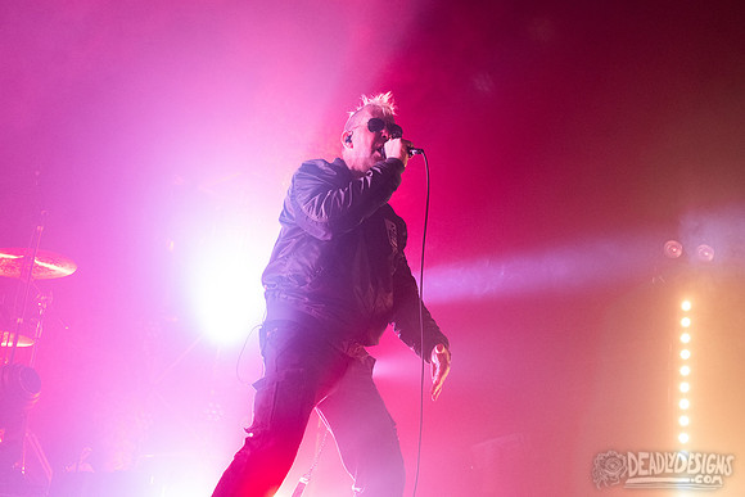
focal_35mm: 57
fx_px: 1179
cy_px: 202
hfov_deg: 35.1
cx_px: 349
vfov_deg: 23.8
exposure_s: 1/500
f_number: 4
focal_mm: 48
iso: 3200
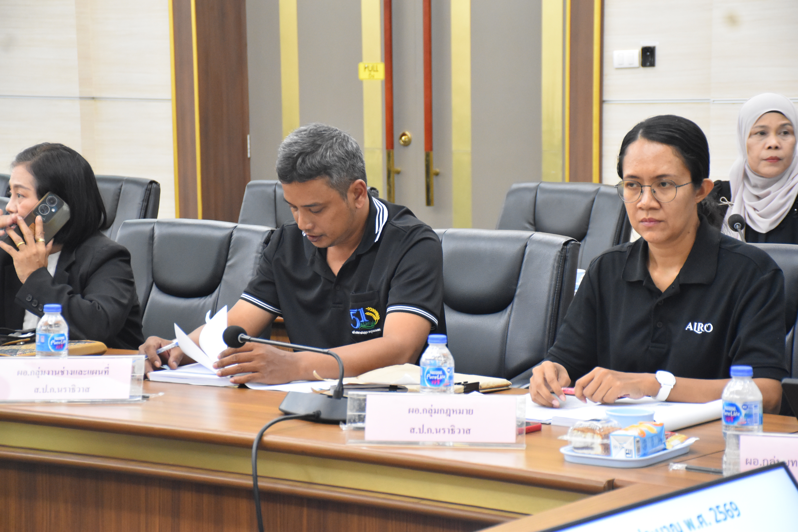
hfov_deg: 20.6
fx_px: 2195
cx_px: 399
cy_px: 266
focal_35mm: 99
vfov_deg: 13.8
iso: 3200
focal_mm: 66
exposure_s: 1/30
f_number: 5
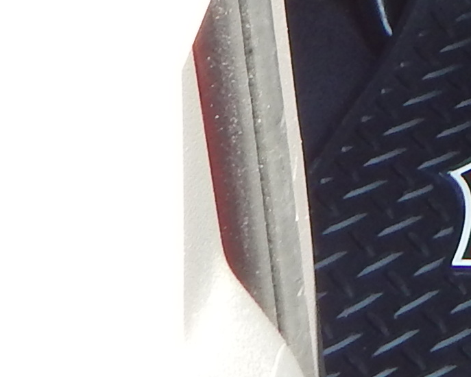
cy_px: -667
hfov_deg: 7.9
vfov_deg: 6.3
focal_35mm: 229
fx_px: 3193
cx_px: 1091
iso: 125
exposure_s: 1/100
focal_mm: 6.1
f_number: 3.3
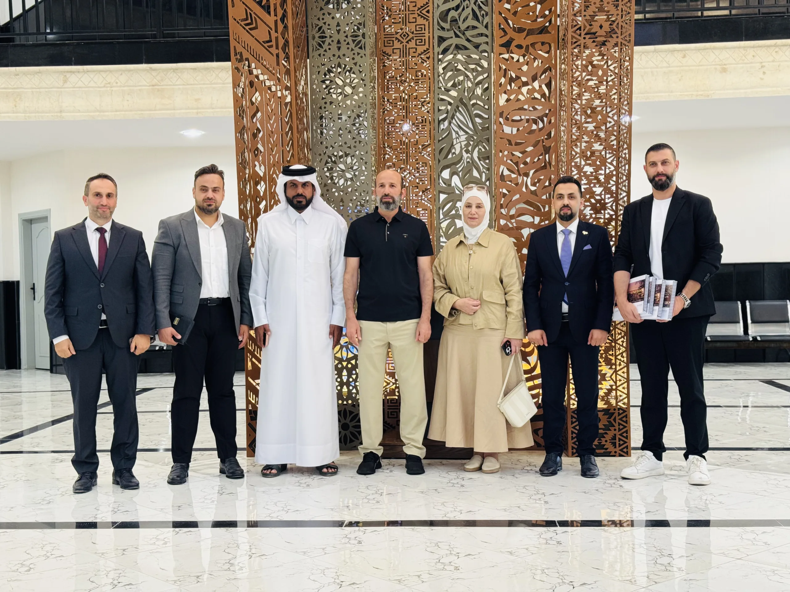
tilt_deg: -1.1
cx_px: 395
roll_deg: +1.4
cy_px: 296
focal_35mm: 48
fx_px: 1095
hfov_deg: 39.7
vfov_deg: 30.3
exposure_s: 1/60
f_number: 1.78
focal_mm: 6.76
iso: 100
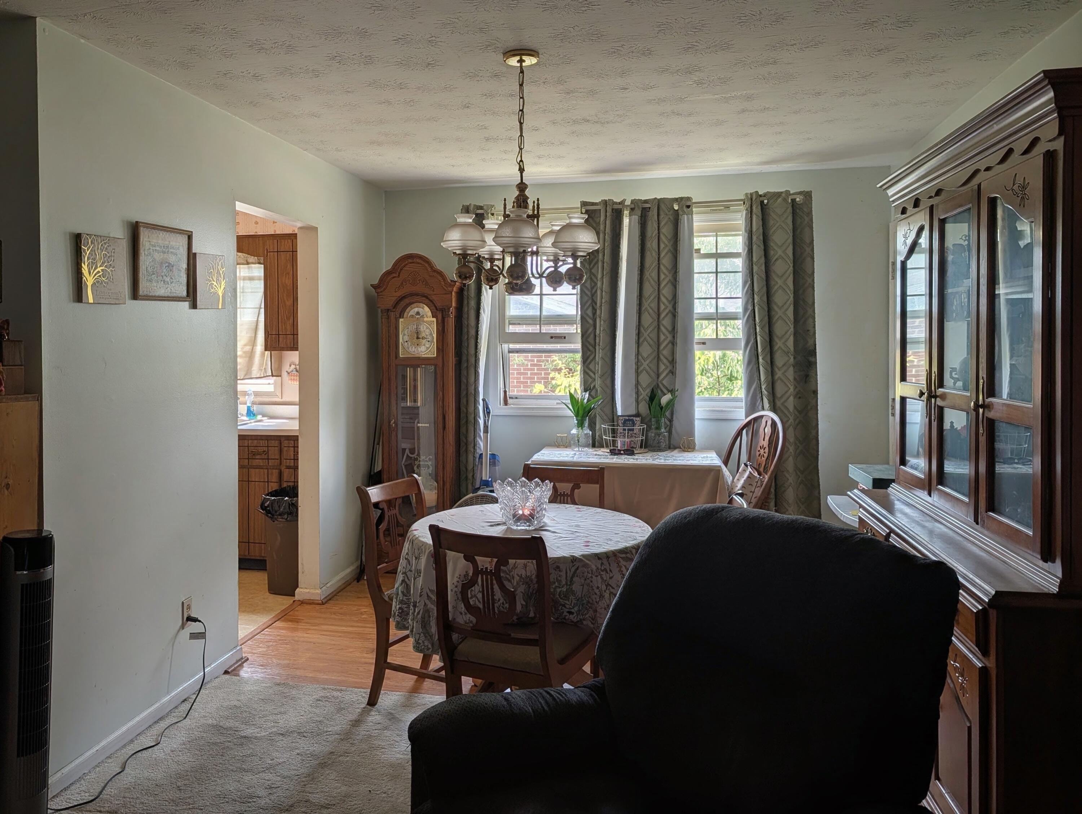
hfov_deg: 71.5
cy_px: 407
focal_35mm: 24
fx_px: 751
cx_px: 541
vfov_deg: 56.9
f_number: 1.68
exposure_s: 1/300
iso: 26
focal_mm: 6.9
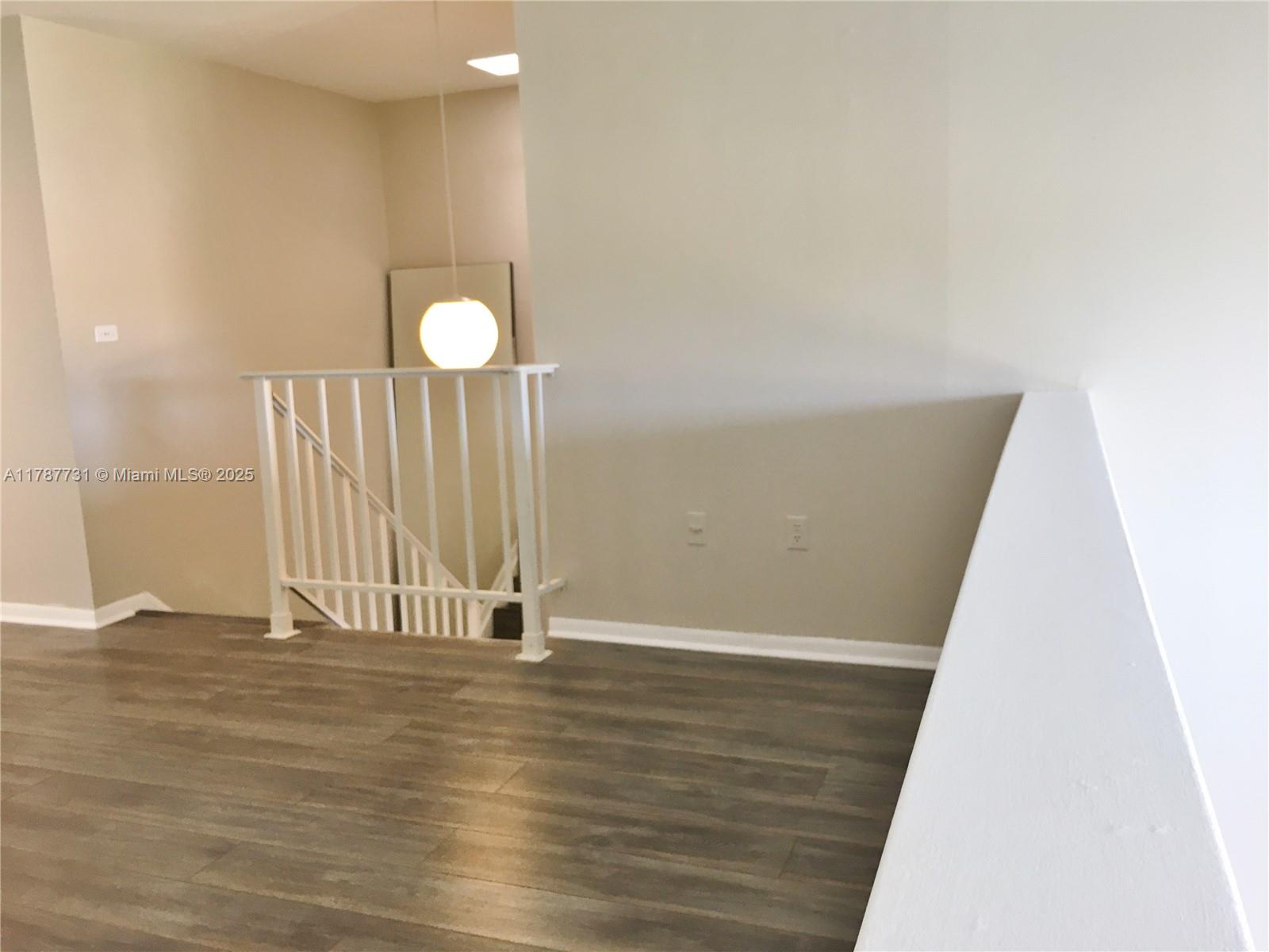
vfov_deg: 48.2
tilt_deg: -9.1
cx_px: 634
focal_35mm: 29
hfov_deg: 61.7
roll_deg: +2.0
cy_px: 476
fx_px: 1063
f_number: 2.2
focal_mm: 4.15
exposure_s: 1/30
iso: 64
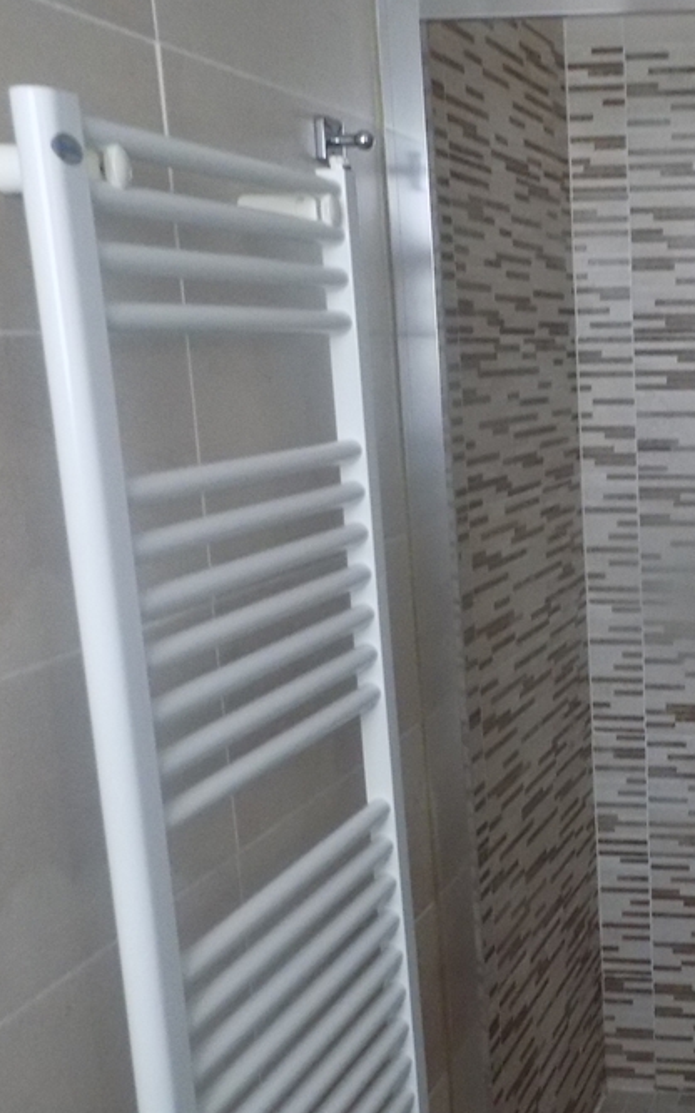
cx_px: 840
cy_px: 613
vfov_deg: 45.2
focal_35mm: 44
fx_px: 1334
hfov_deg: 26.0
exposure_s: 1/13
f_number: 3.2
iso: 400
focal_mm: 4.8
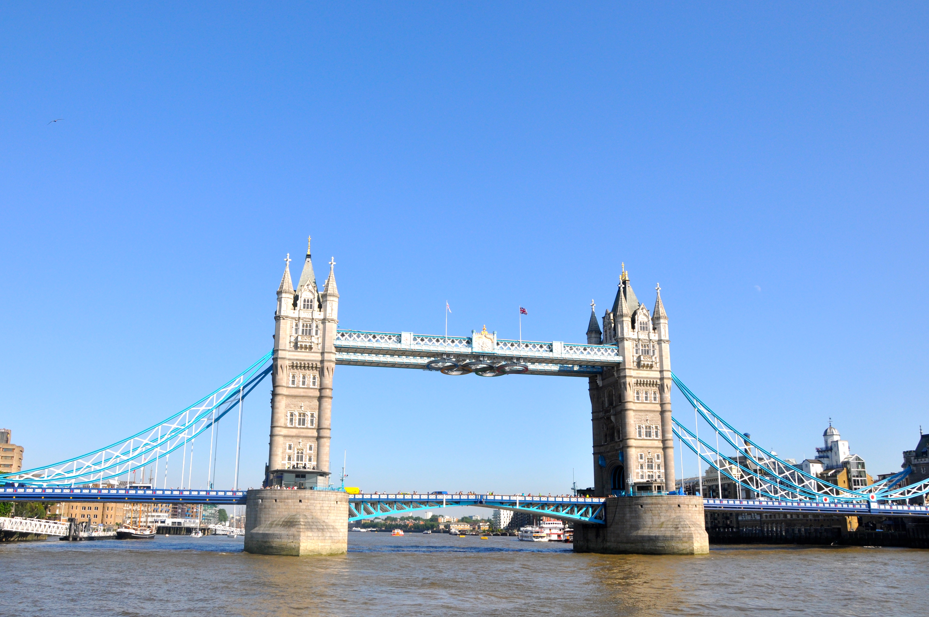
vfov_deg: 44.9
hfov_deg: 63.7
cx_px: 450
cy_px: 295
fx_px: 747
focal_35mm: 29
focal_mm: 18
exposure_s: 1/500
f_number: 11
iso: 320
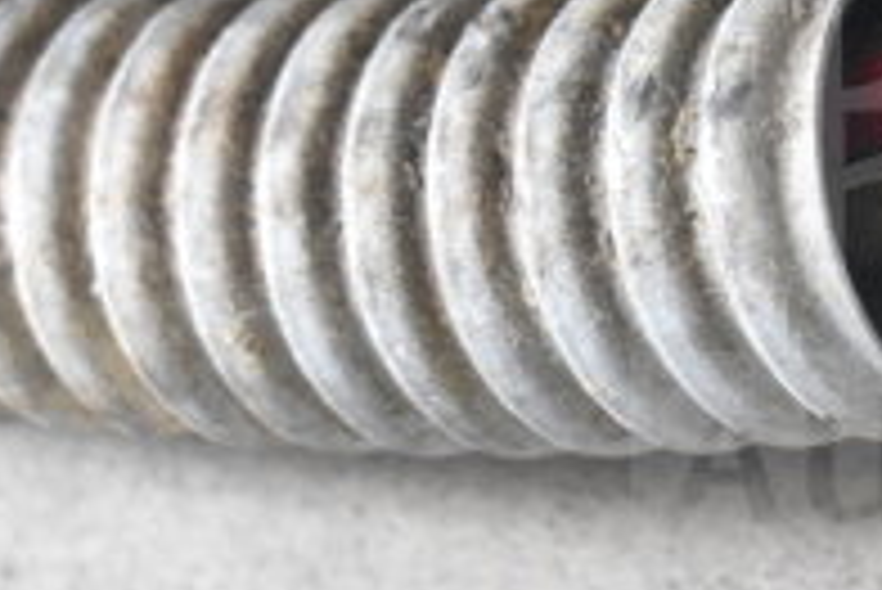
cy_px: 209
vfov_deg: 7.0
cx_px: 1134
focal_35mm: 196
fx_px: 4805
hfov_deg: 10.3
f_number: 5
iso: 1600
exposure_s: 1/60
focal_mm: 42
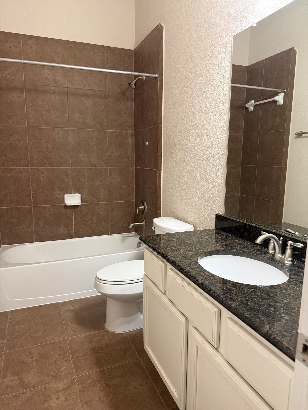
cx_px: 154
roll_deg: -0.7
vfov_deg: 71.6
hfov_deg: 56.8
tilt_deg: -9.5
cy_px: 205
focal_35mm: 24
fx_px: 285
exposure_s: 1/60
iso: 640
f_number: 1.78
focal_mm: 6.76
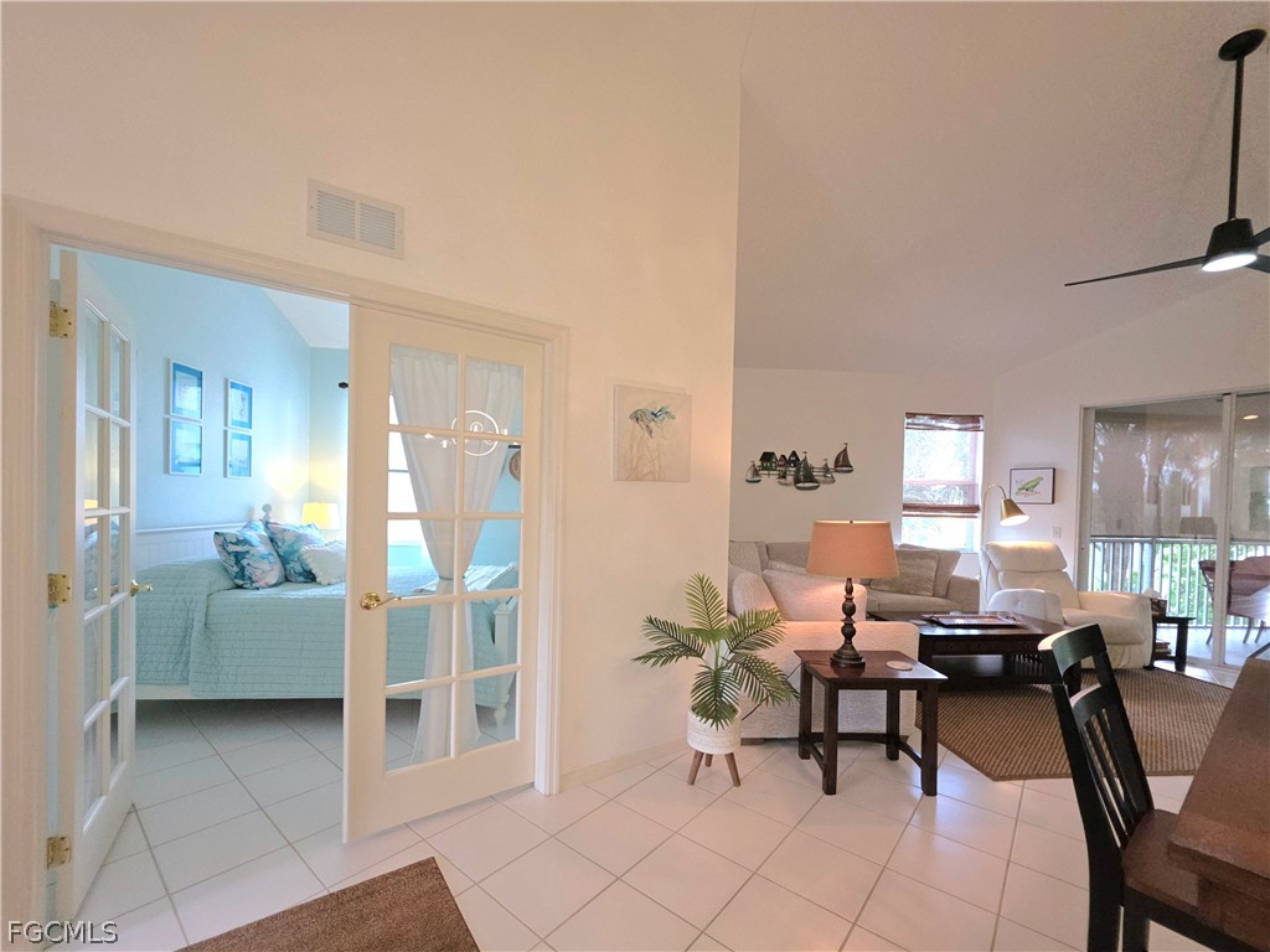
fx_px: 477
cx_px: 635
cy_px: 476
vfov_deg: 89.9
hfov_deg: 106.2
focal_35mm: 13
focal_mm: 2.2
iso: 125
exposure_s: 1/60.2
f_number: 1.9
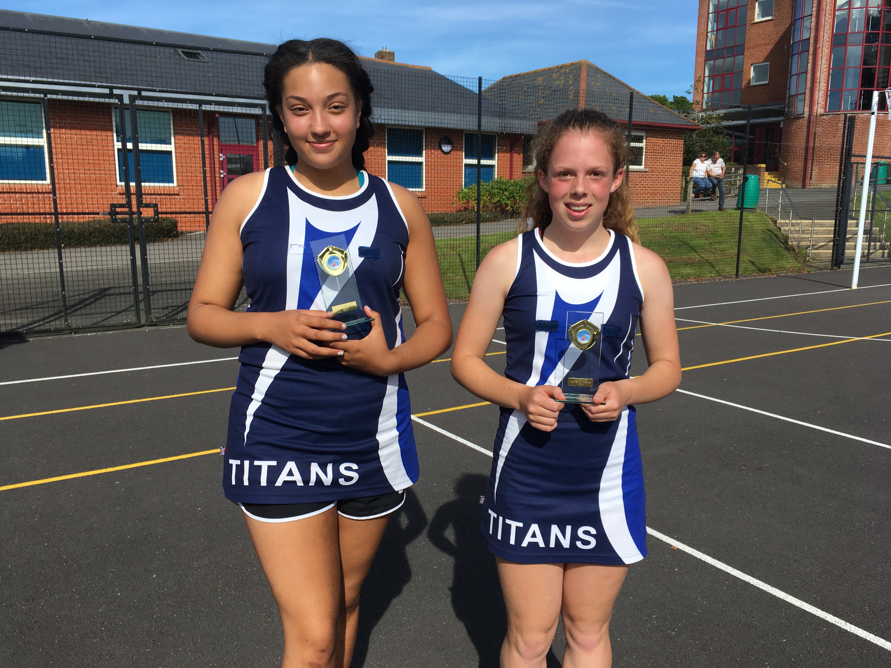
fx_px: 746
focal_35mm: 29
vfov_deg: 48.2
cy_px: 334
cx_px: 446
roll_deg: -0.8
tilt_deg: -9.8
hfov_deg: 61.7
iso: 25
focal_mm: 4.15
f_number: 2.2
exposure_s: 1/1570
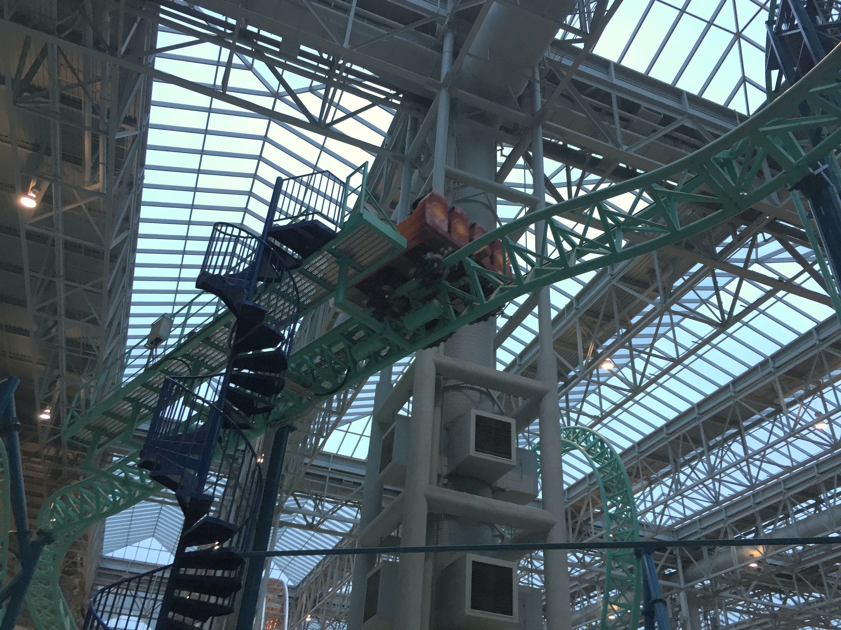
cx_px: 420
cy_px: 315
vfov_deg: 48.2
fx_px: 705
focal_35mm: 29
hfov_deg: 61.7
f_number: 2.2
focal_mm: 4.15
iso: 32
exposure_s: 1/30
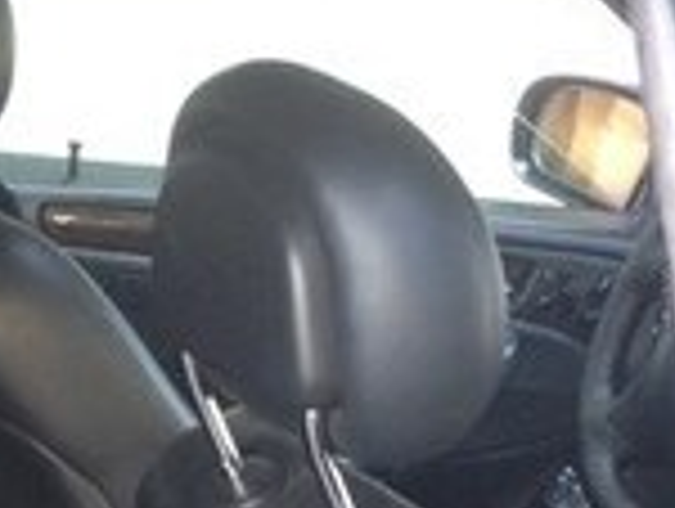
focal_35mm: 154
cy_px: 865
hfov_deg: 12.8
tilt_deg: -25.7
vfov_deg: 9.3
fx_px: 3008
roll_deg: -4.2
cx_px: 328
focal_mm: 4.28
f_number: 2.4
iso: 80
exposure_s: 1/20
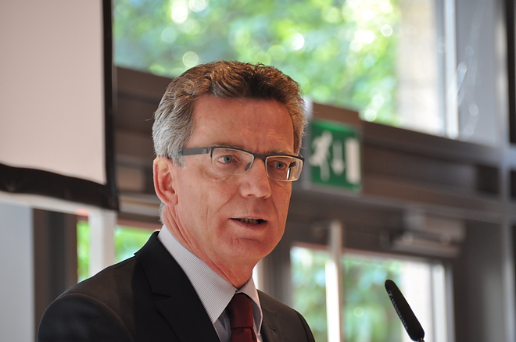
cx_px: 258
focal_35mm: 300
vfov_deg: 4.6
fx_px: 4294
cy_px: 171
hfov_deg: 6.9
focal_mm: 200
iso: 640
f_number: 5.6
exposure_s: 1/15
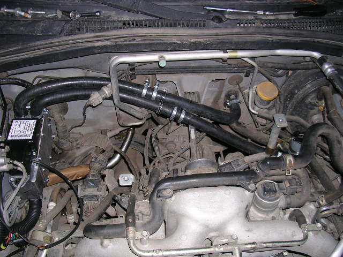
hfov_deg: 49.0
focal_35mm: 38
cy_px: 128
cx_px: 172
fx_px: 377
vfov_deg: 37.7
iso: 50
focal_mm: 5.8
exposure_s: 1/60.1
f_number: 2.8
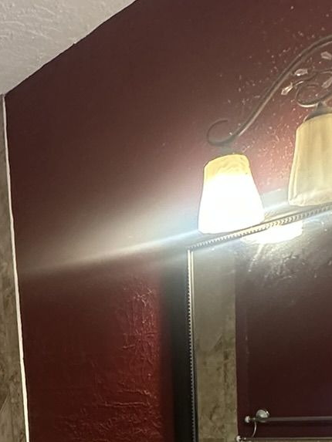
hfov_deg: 28.3
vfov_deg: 33.9
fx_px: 639
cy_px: 469
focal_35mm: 50
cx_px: 55
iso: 400
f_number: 2.2
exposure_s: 1/60
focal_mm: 2.22
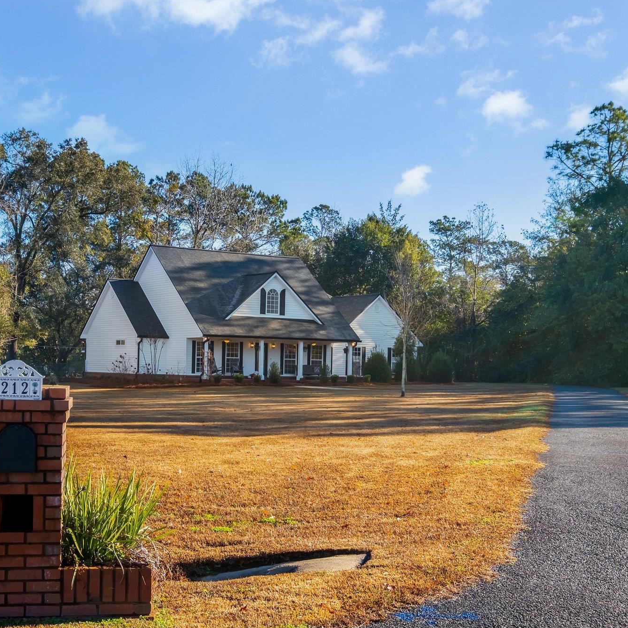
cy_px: 312
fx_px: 965
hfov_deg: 36.1
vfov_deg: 36.1
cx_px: 319
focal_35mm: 47
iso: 400
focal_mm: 24
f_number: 8
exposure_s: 1/350
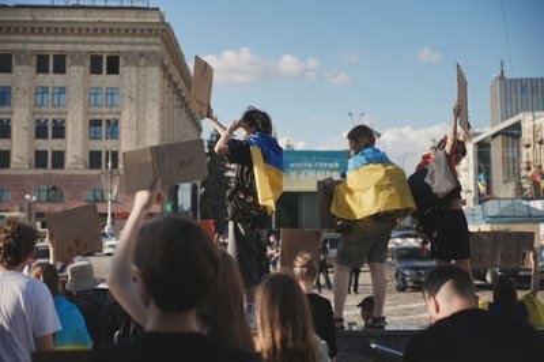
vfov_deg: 21.5
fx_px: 951
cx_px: 272
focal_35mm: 63
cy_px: 181
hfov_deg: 31.9
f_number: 3.2
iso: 100
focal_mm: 63
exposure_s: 1/3200
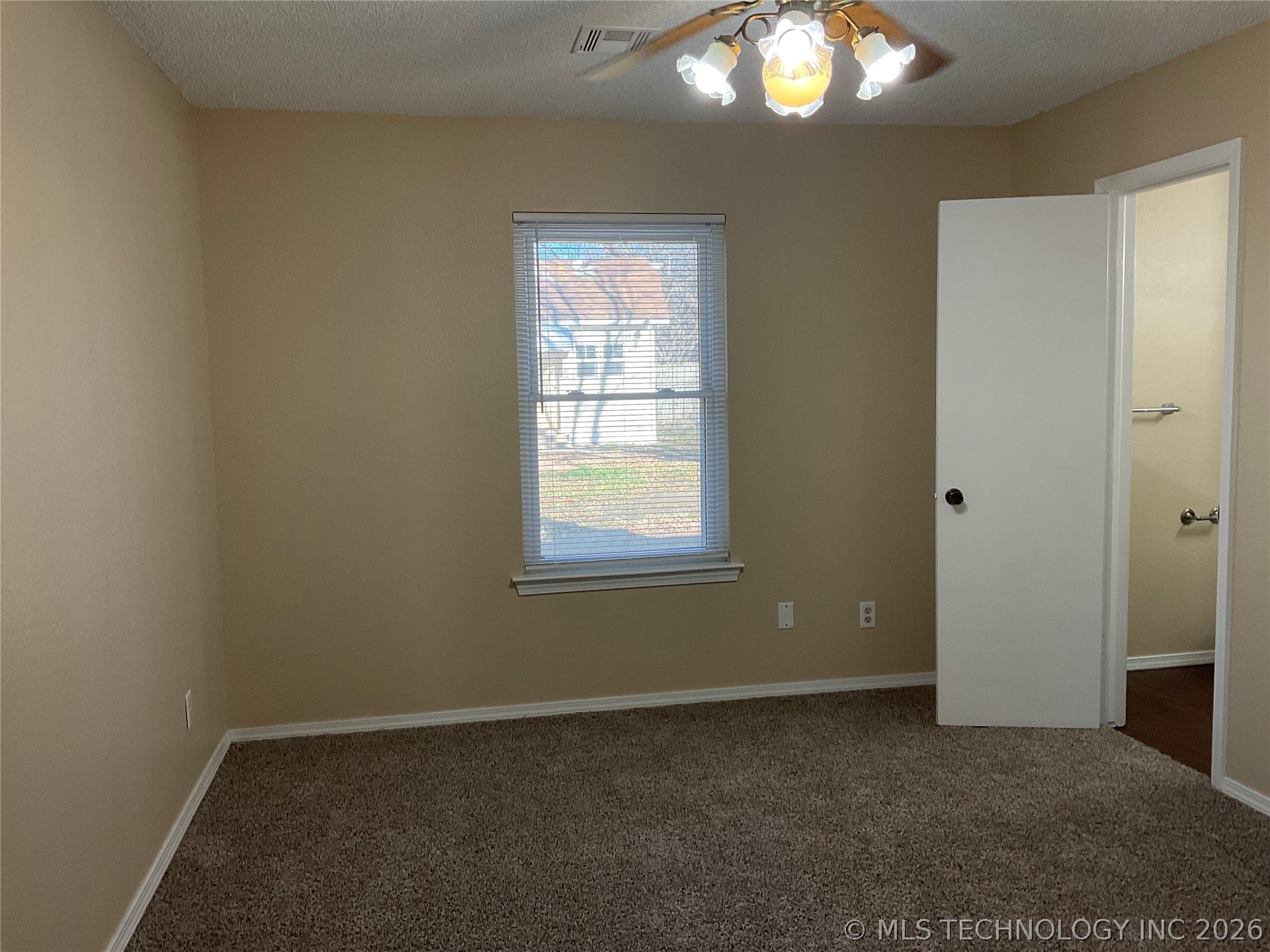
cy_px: 476
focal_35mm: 29
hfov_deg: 61.7
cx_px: 635
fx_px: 1064
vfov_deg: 48.2
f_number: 1.8
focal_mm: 3
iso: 32
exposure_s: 1/120
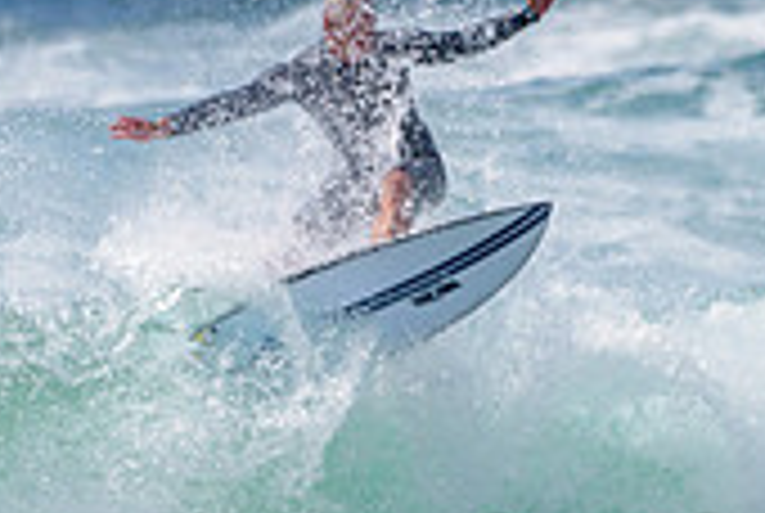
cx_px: 362
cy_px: 356
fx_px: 44404
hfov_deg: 1.0
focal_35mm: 2086
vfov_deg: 0.7
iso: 100
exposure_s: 1/2000
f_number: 5.6
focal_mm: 500
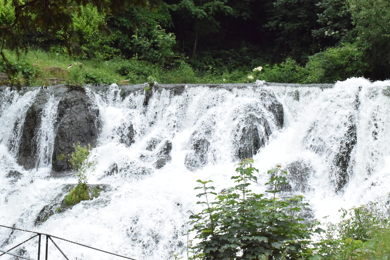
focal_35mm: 105
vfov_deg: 13.1
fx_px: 1139
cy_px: 130
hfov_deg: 19.4
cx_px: 195
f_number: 32
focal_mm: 70
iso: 12800
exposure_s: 1/1000
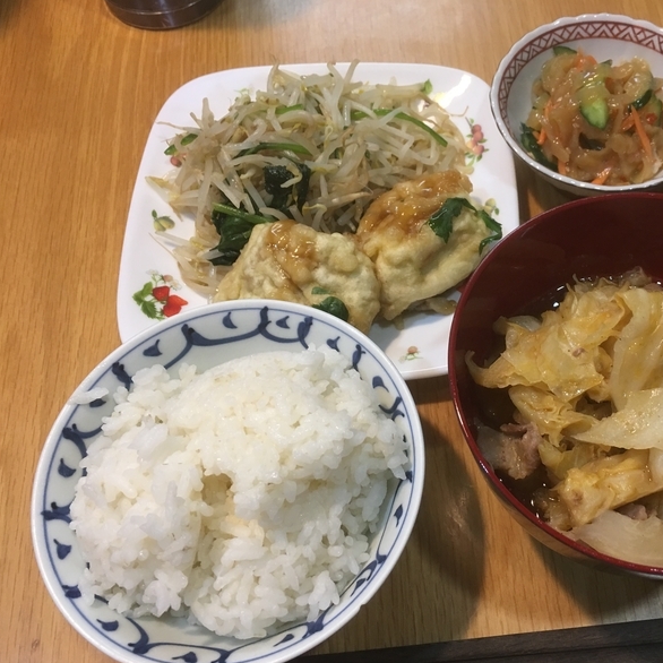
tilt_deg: -63.5
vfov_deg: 47.2
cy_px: 333
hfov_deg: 46.4
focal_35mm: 35
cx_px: 449
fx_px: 758
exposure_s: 1/15
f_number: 2.2
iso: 50
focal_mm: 4.15
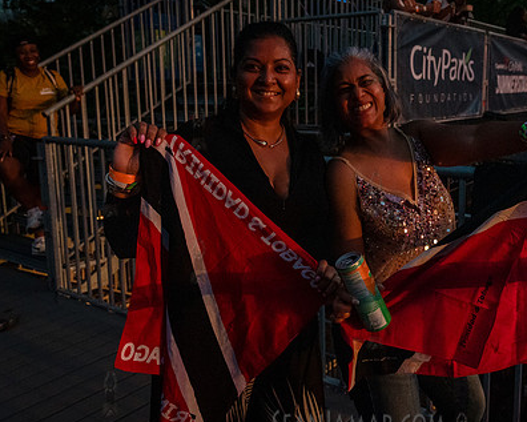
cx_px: 339
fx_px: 562
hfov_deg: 49.6
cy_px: 177
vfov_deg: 41.0
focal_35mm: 36
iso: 6400
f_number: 4.5
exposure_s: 1/250
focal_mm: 24
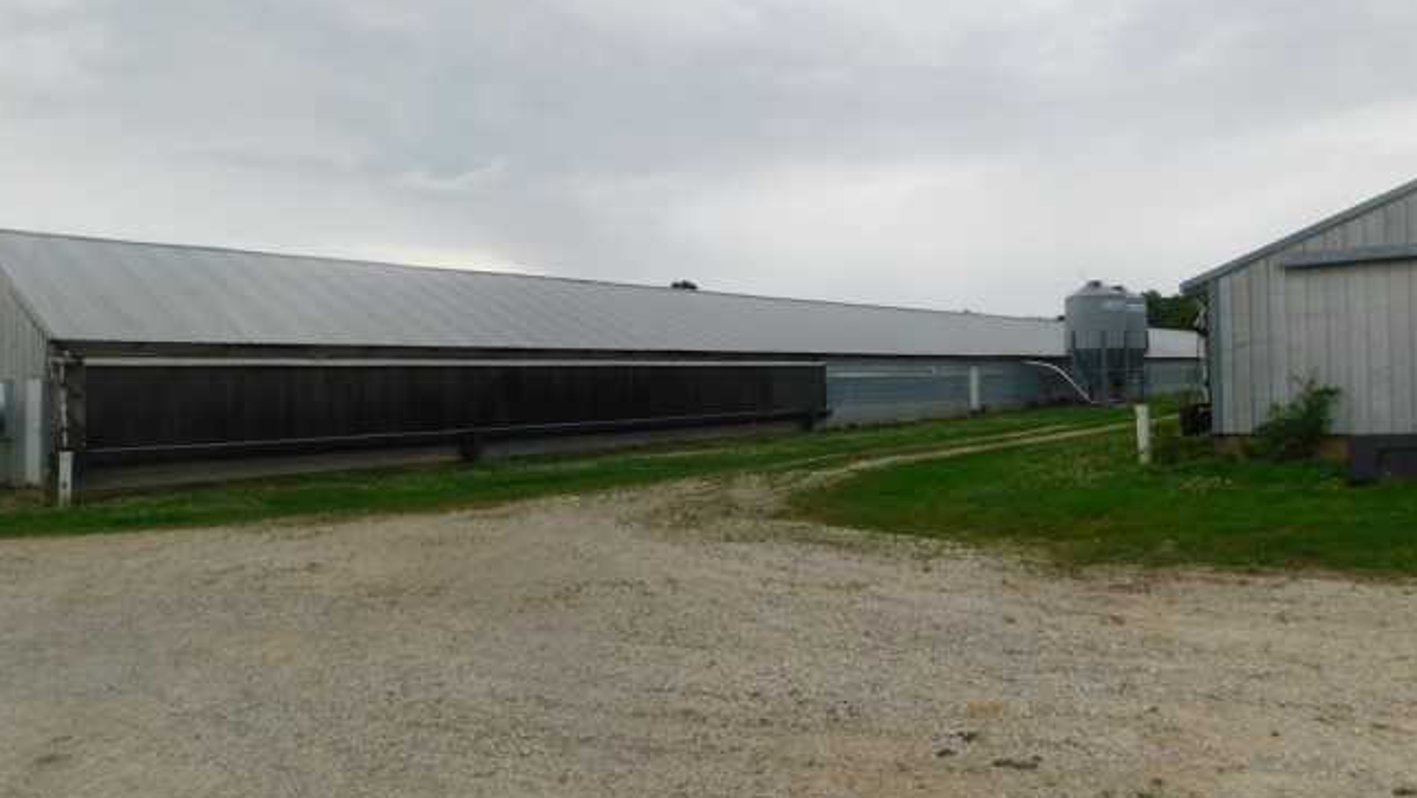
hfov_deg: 71.9
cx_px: 715
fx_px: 977
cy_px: 370
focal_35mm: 26
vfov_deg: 44.4
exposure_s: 1/320
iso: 125
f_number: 3
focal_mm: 4
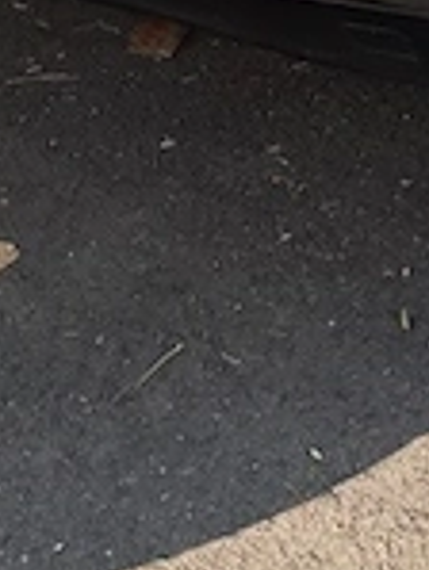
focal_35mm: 129
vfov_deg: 12.6
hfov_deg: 11.0
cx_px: 674
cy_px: -715
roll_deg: -0.1
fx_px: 2129
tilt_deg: -8.2
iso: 100
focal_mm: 6.76
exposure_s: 1/1553
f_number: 1.78
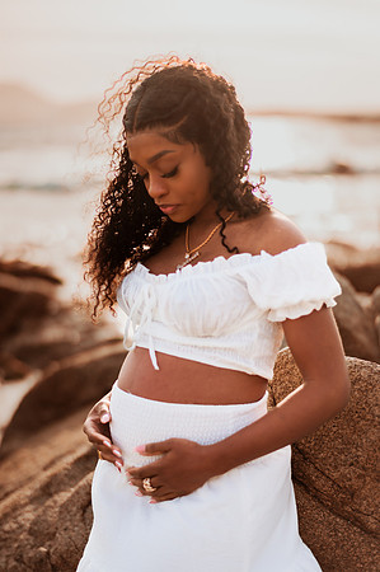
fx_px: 920
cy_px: 286
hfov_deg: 23.3
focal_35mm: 58
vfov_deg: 34.5
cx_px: 190
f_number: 1.4
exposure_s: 1/8000
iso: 125
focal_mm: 58
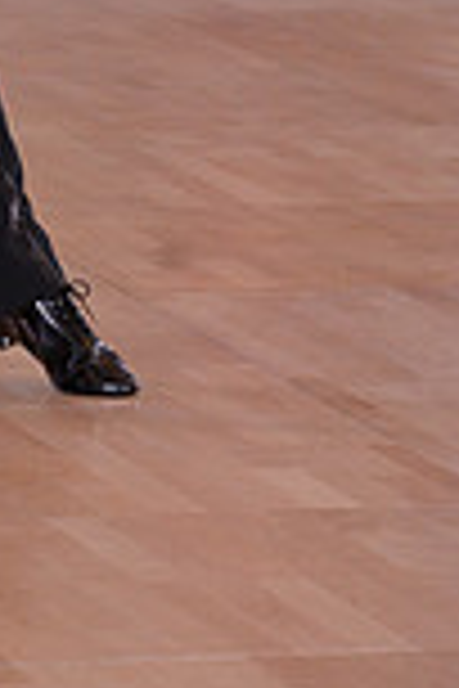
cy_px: -517
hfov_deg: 3.0
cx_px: -367
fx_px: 8816
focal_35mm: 461
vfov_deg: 4.4
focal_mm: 122
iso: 2000
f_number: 5.6
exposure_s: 1/250
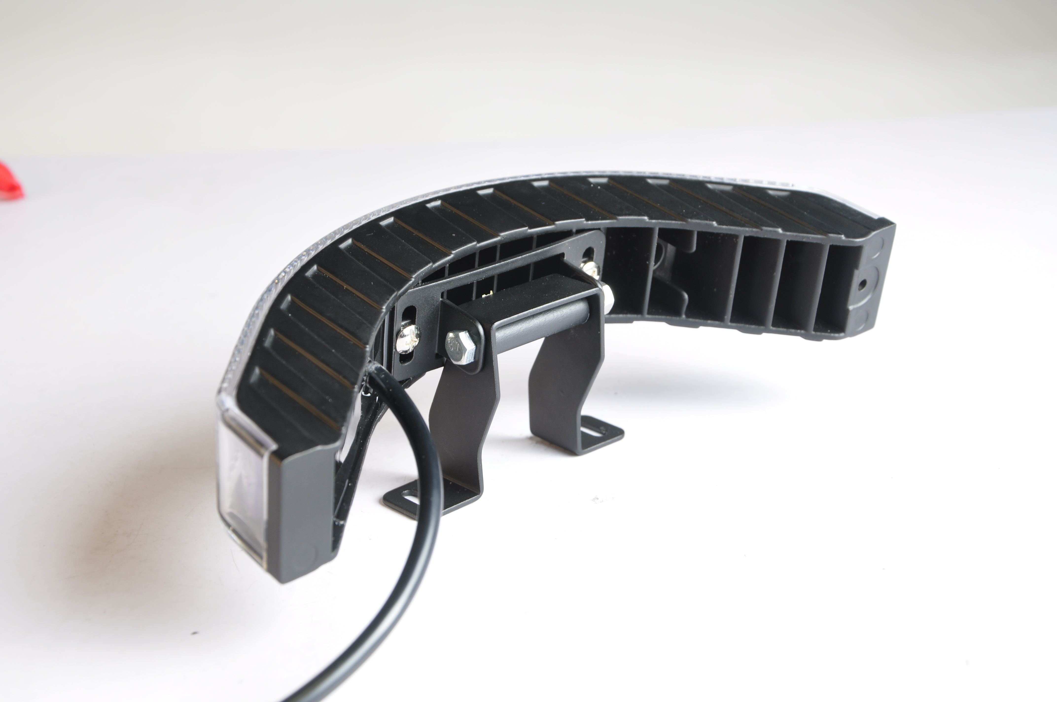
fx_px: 1847
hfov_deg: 31.9
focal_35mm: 63
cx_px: 528
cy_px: 351
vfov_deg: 21.5
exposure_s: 1/5
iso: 200
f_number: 8
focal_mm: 42
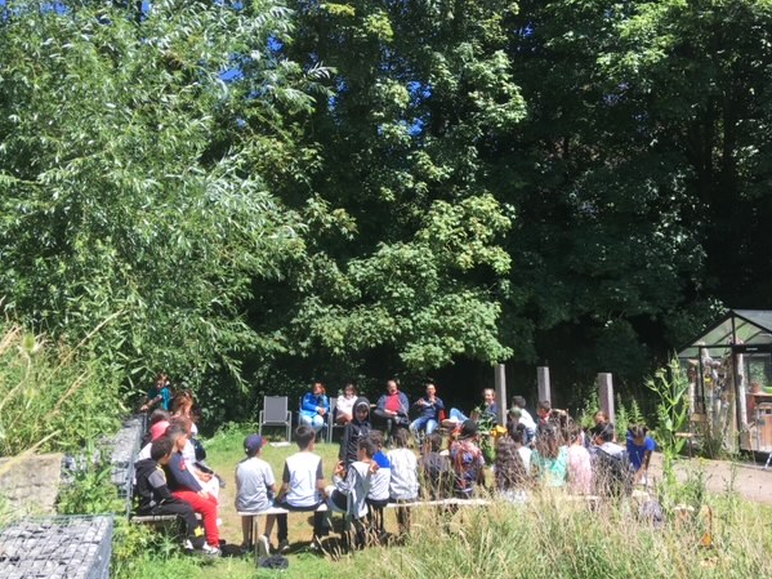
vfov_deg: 45.4
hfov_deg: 58.3
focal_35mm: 31
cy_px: 285
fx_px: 691
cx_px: 370
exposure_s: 1/582
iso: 25
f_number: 2.2
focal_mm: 4.15
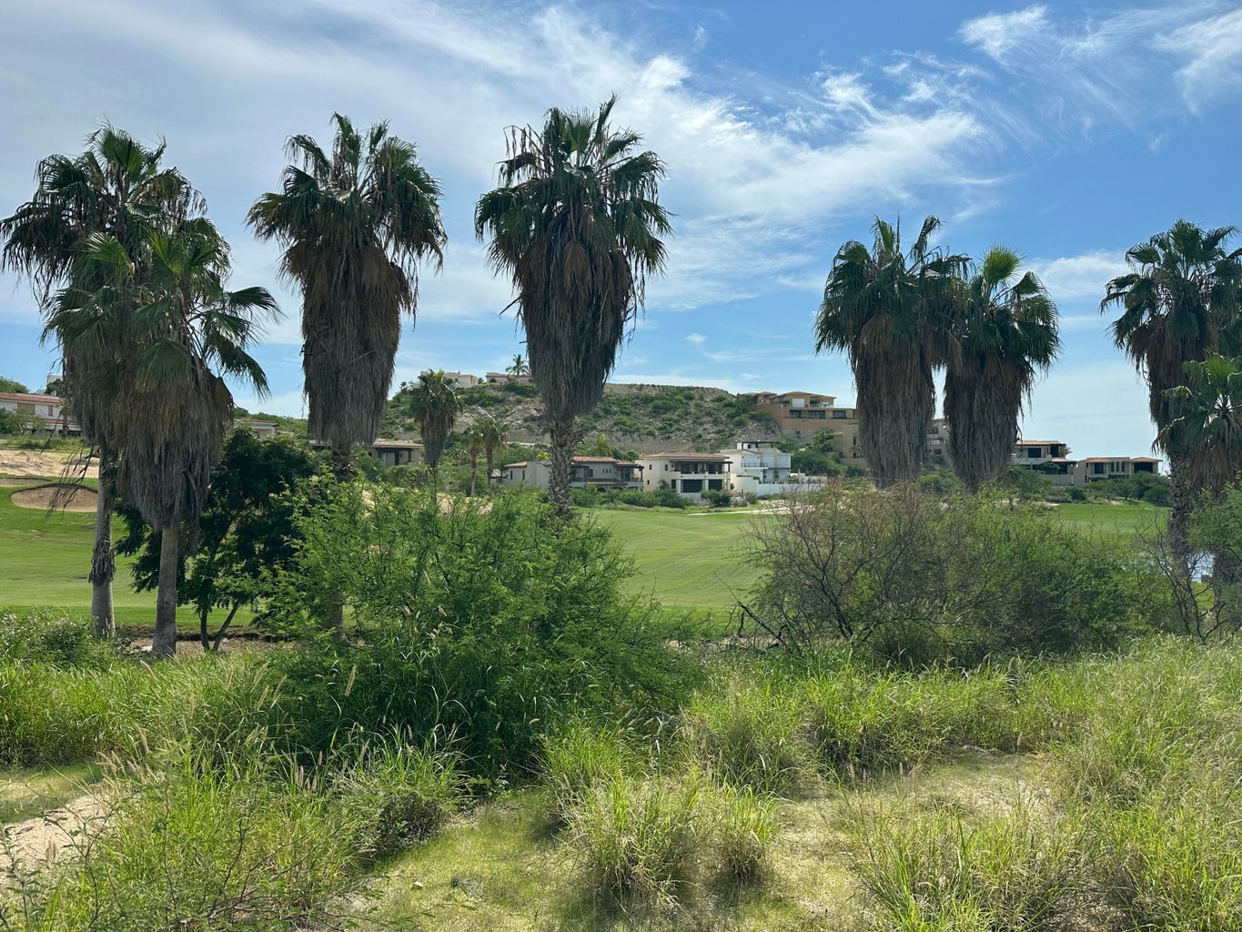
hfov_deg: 71.6
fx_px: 861
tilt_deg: -0.1
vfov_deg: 56.8
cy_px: 466
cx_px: 621
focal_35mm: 24
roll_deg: +0.2
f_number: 1.78
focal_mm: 6.86
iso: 80
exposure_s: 1/9709
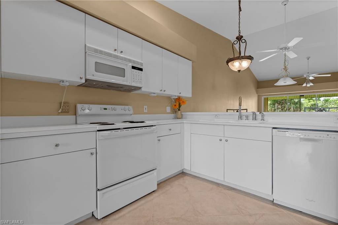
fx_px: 150
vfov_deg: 73.7
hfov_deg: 96.8
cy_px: 112
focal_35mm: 16
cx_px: 169
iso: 100
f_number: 10
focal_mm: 16
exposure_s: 2
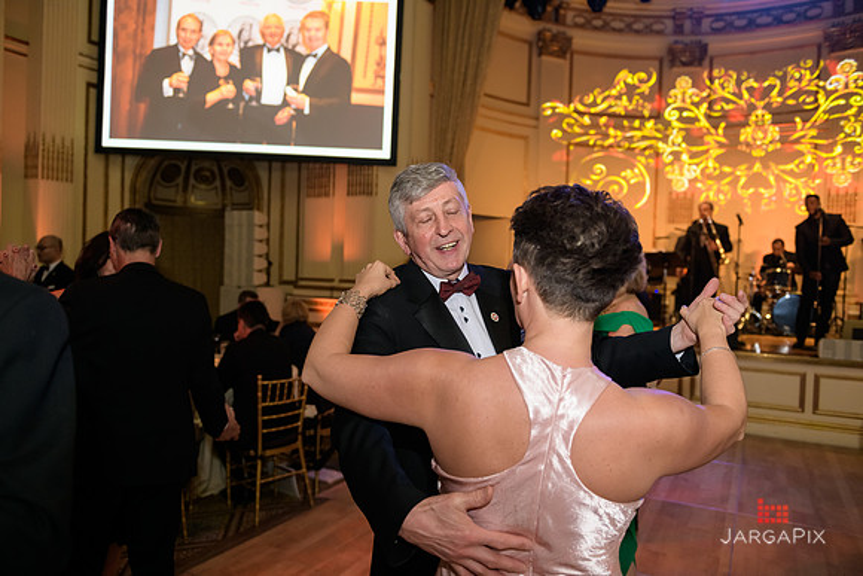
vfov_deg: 48.0
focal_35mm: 27
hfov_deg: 67.4
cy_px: 288
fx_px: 647
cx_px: 432
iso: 1600
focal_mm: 27
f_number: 3.2
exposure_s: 1/100
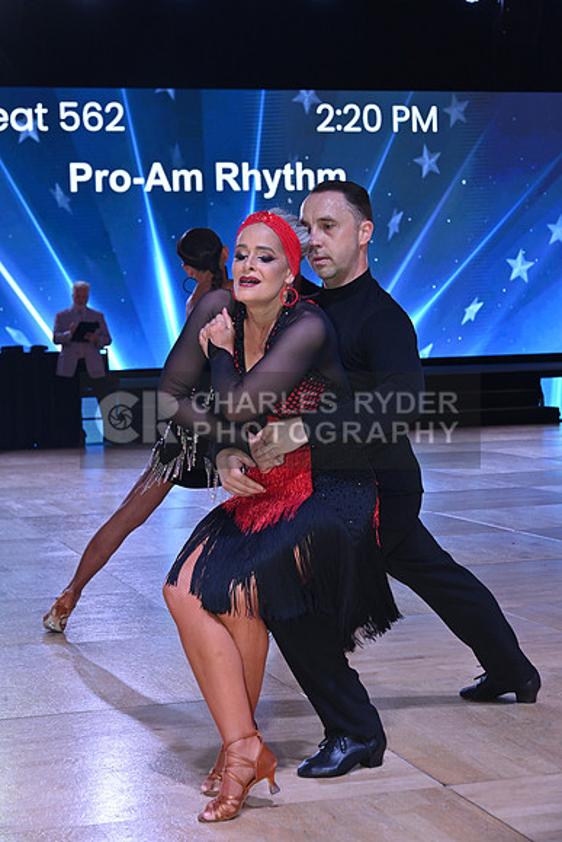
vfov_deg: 28.8
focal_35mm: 70
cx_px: 281
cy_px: 421
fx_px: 1638
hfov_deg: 19.5
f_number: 14
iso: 1250
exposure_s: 1/200
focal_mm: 70
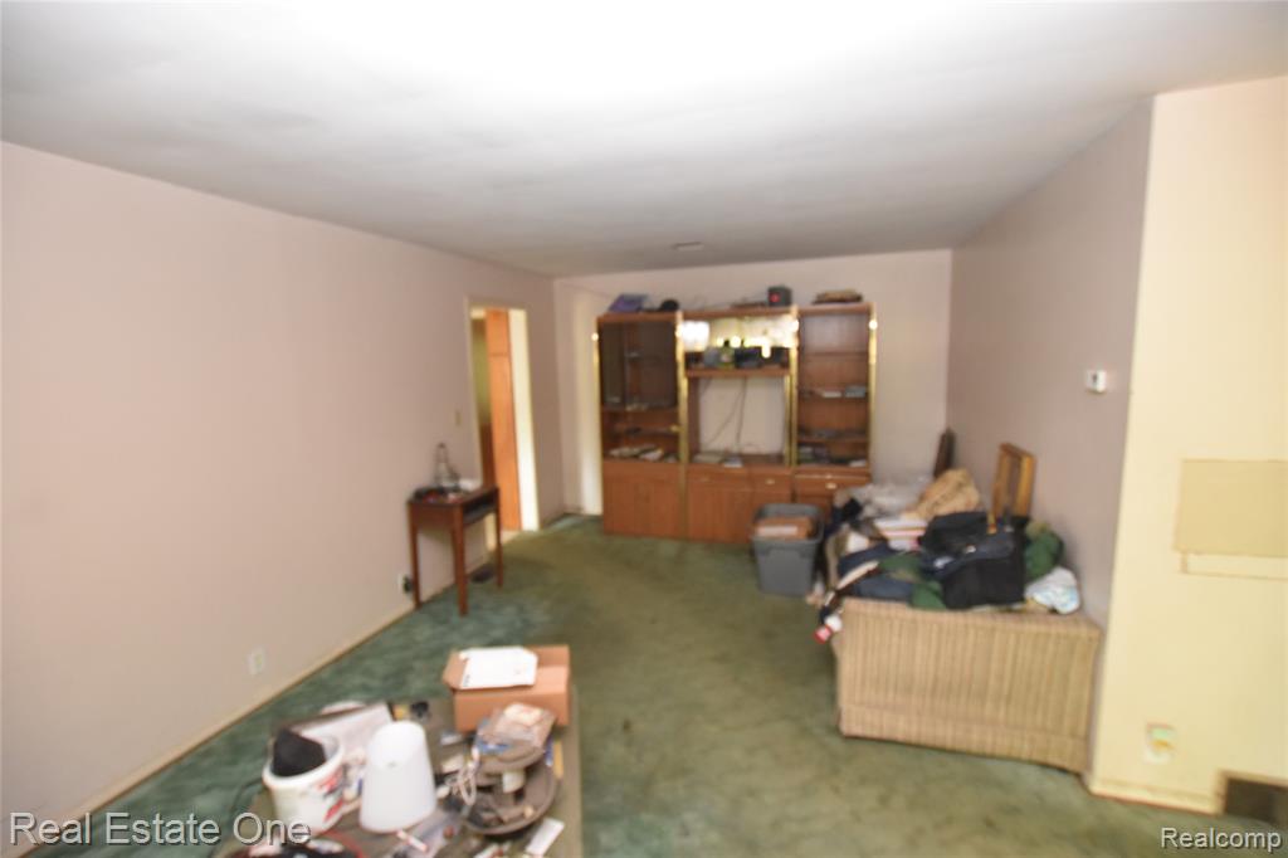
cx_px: 644
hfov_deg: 100.4
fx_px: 536
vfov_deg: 77.3
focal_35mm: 15
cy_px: 429
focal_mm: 10
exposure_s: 1/60
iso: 1800
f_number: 3.5
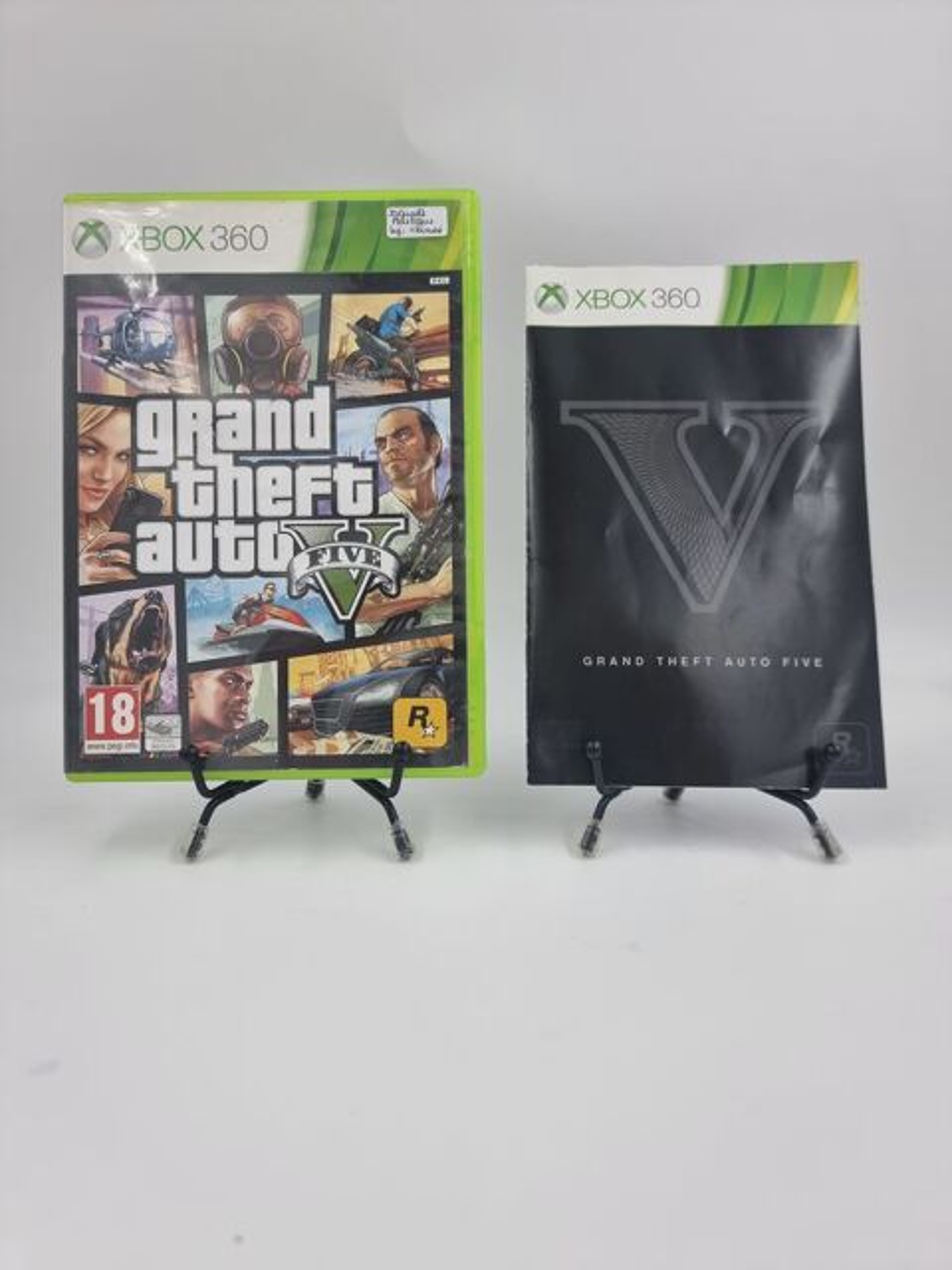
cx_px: 476
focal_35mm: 24
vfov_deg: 71.6
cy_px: 635
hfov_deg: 56.8
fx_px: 880
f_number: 1.8
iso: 50
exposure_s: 1/120
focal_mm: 6.7
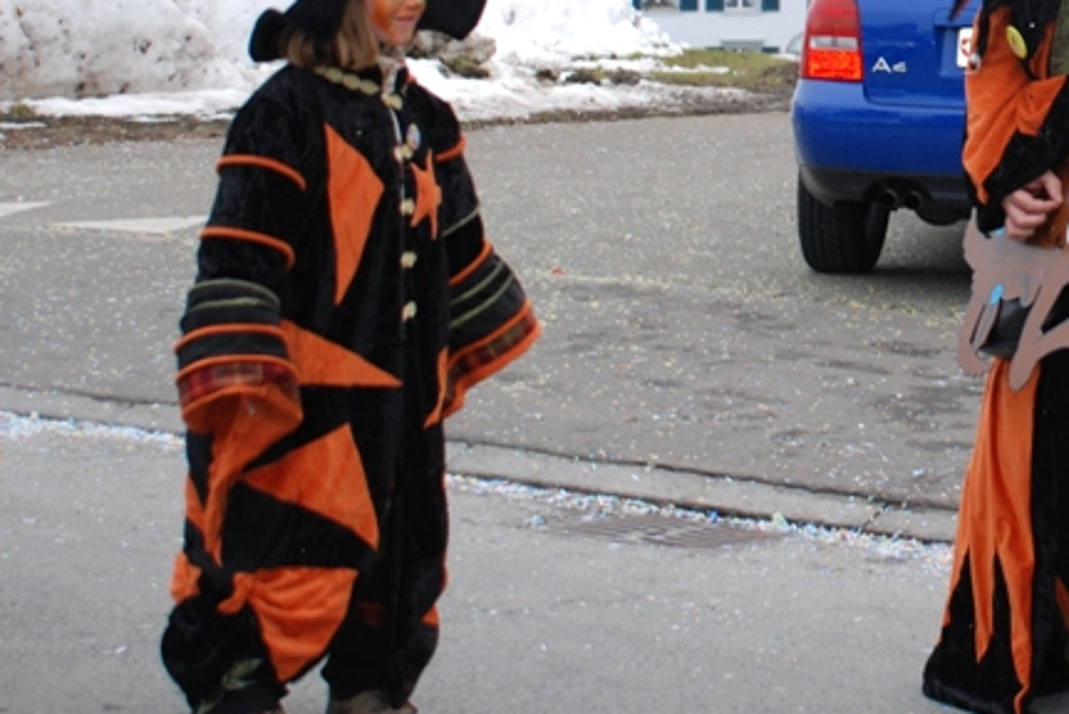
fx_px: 3387
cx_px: 1146
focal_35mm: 114
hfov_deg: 17.4
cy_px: -61
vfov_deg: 11.9
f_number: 4.2
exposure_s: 1/80
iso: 200
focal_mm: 32
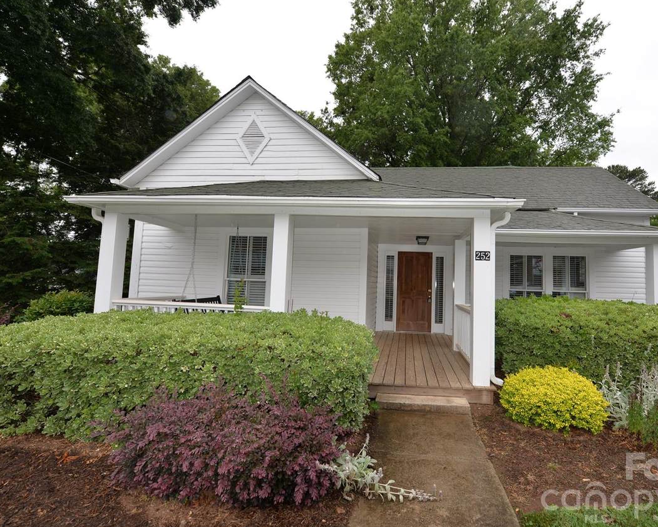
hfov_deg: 92.5
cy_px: 262
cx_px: 376
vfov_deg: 80.4
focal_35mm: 16
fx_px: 312
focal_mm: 14
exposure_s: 1/200
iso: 100
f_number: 4
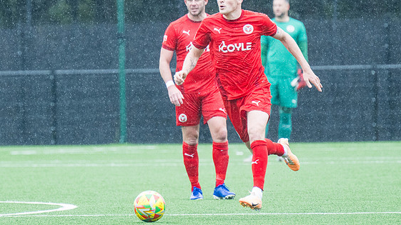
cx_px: 200
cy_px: 51
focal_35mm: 722
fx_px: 7674
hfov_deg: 3.0
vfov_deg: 1.7
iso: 1000
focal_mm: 260
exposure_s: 1/1250
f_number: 4
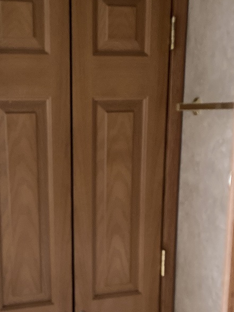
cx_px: 56
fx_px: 433
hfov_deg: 29.7
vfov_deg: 38.9
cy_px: 223
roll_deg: -1.1
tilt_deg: -13.1
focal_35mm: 48
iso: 640
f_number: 1.8
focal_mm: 3.99
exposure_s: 1/30
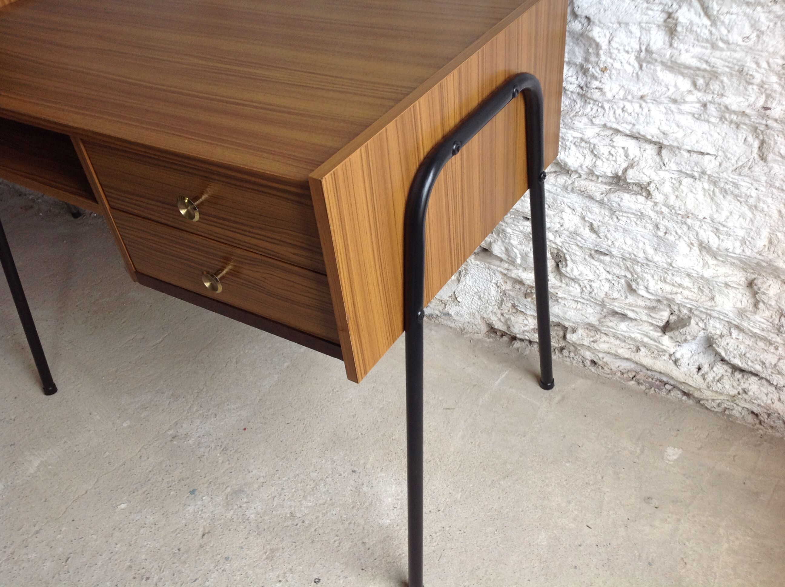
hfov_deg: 52.7
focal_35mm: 35
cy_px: 294
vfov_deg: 40.6
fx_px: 793
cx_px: 392
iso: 64
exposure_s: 1/33
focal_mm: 4.28
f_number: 2.4
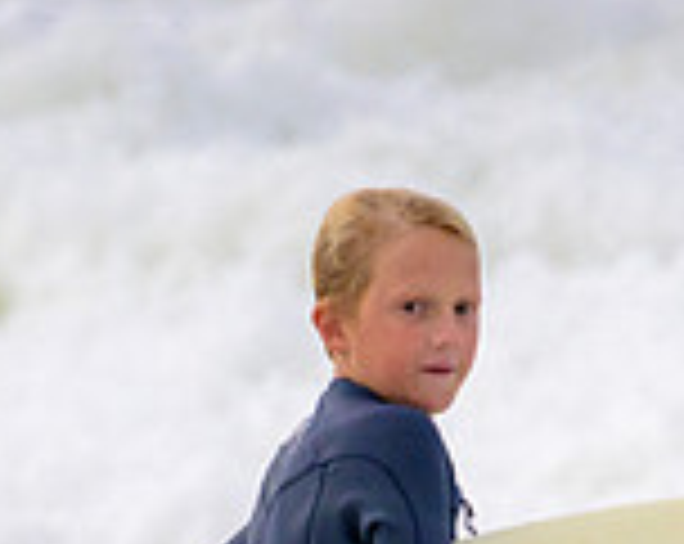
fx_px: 57988
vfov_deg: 0.5
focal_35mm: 2870
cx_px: 234
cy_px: 861
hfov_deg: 0.7
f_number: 11
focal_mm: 800
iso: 1250
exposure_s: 1/2000
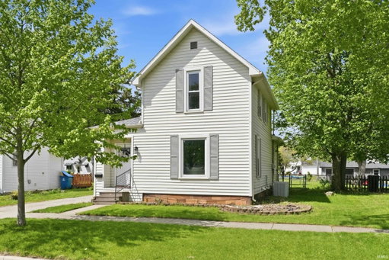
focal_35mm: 30
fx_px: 324
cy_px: 130
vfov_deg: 43.6
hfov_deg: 61.9
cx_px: 194
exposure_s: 1/4000
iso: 1600
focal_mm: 20
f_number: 8
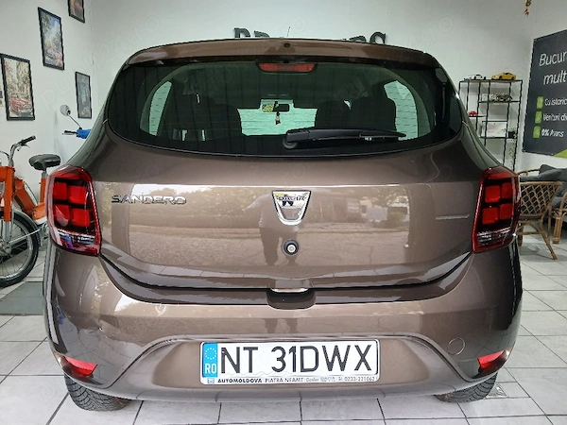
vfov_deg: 53.1
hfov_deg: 67.3
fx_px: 426
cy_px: 212
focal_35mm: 26
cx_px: 284
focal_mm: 3.98
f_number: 1.8
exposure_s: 1/50.3
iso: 125
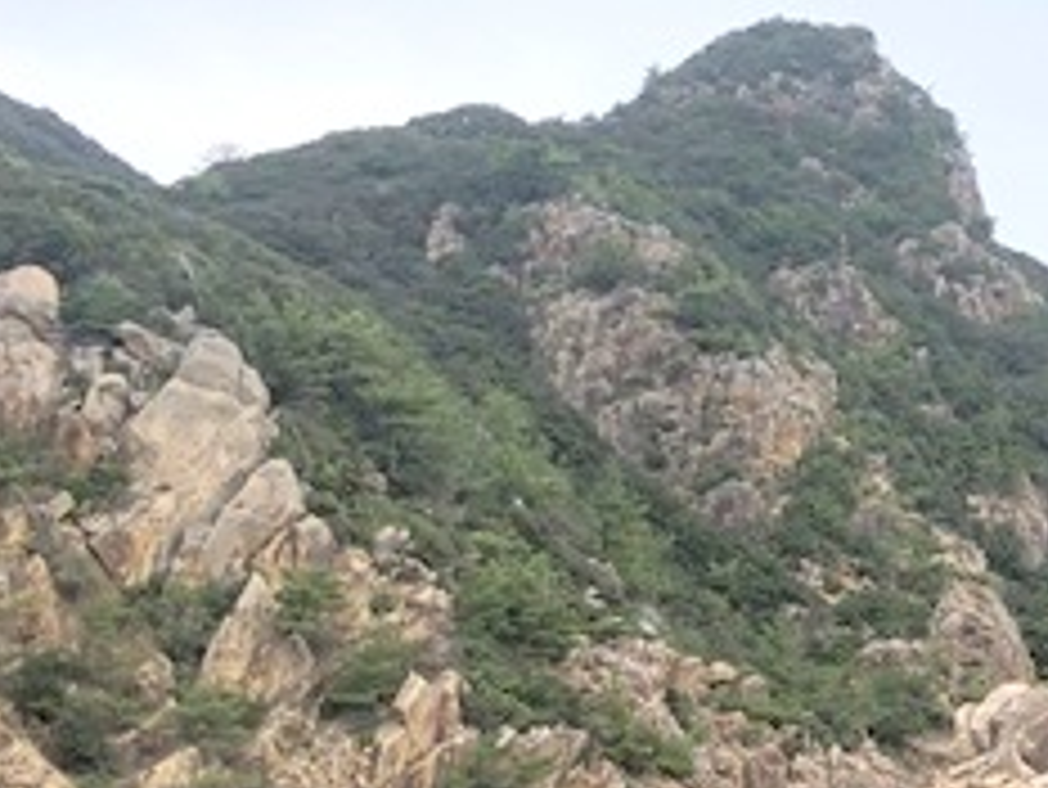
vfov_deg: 20.1
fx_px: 2181
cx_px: 1322
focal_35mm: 72
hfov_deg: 24.1
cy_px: 680
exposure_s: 1/787
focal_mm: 3.99
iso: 20
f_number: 1.8
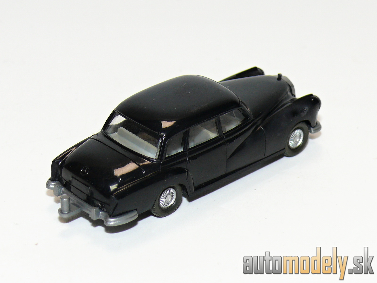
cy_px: 142
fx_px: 1492
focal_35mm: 137
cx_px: 188
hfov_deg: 14.4
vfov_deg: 10.8
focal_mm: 16.2
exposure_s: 1/30
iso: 100
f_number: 4
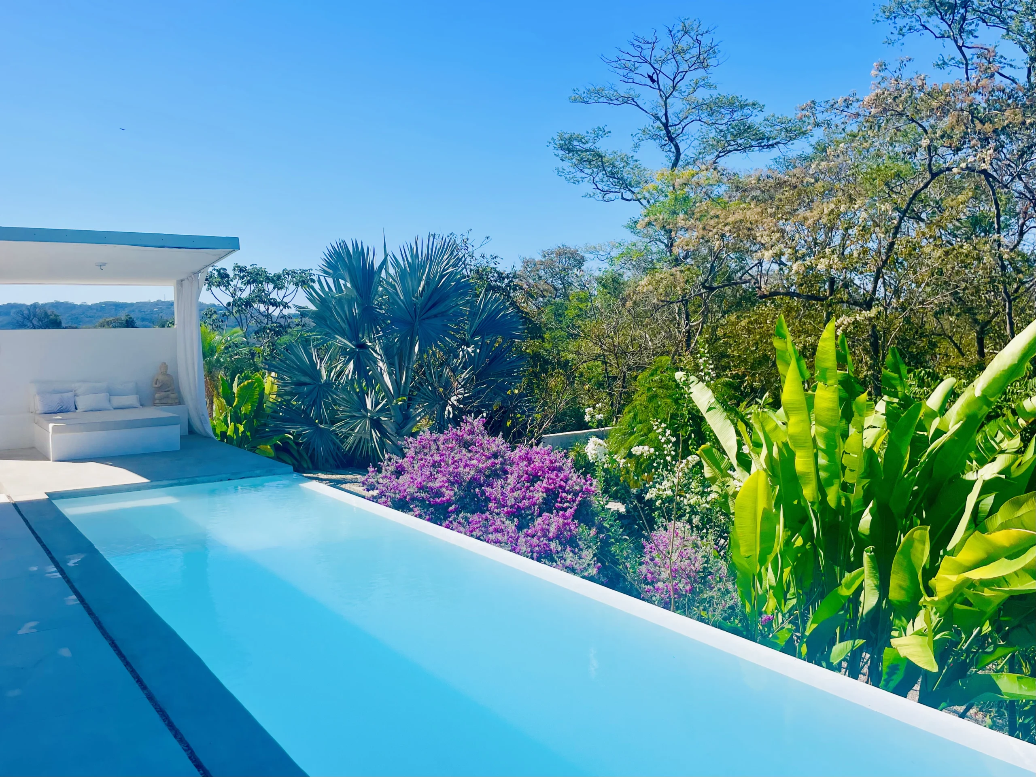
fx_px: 778
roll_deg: +0.6
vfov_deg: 53.1
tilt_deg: -3.8
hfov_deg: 67.3
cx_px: 518
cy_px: 388
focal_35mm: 26
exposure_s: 1/5051
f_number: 1.6
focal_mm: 4.2
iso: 32
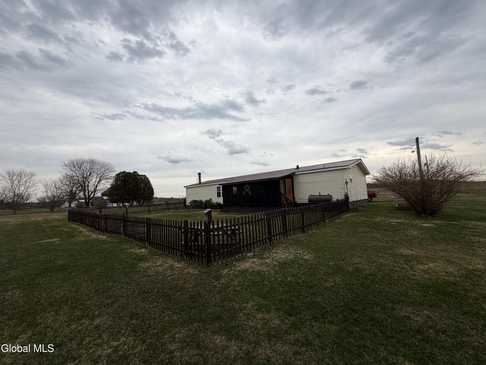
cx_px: 243
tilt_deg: +4.3
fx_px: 197
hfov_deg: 102.1
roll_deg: +1.8
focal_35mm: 14
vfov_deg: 85.7
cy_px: 182
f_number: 2.2
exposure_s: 1/644
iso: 40
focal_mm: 2.22
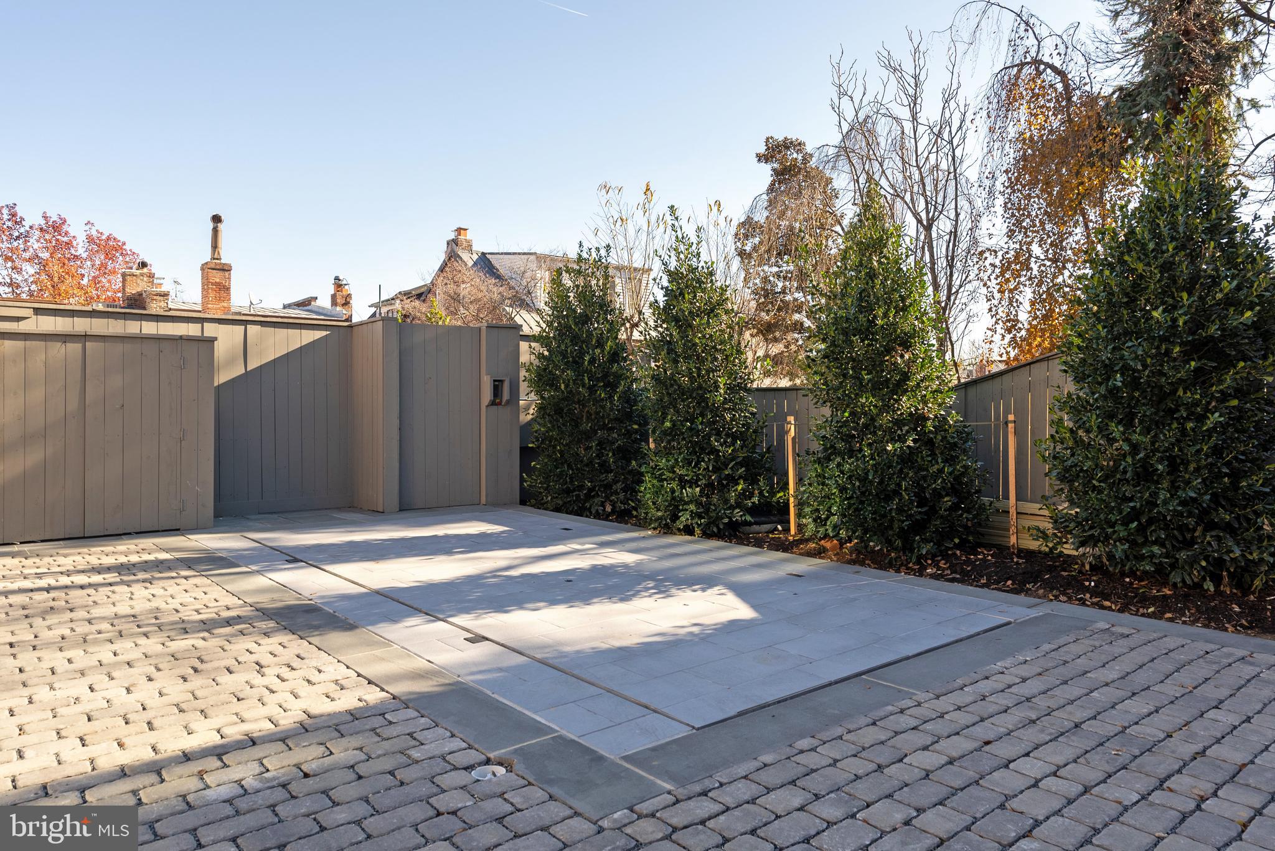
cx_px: 638
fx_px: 833
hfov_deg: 74.9
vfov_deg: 54.1
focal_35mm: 24
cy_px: 426
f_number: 8
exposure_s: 1/125
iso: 200
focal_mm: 23.5
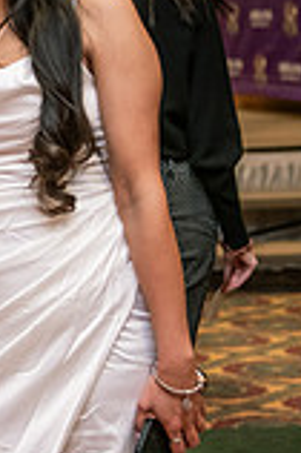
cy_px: 128
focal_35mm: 165
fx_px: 2074
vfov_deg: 12.4
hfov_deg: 7.8
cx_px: -390
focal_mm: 45
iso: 1600
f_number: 3.2
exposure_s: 1/160
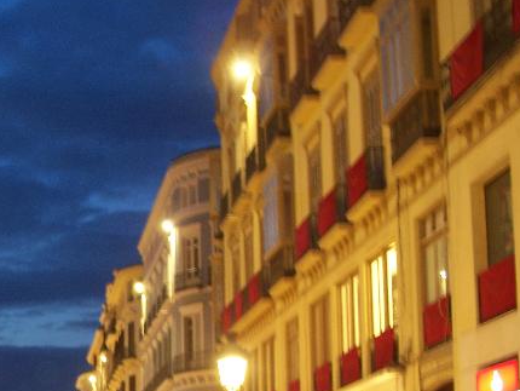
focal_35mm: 86
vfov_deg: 16.7
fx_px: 1293
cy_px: 408
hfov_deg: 22.0
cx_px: 17
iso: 125
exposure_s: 1/2
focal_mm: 7.8
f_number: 2.8
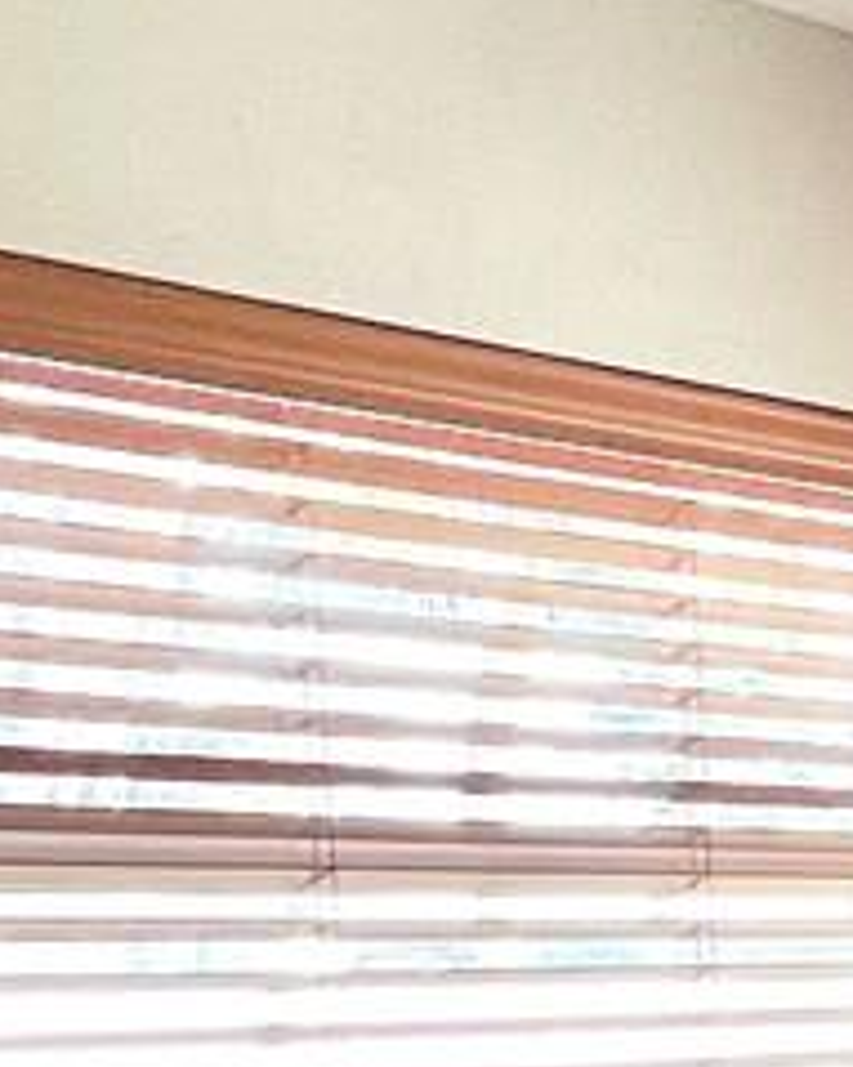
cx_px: 2412
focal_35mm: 85
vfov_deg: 21.5
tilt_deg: -4.1
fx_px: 2684
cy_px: 1134
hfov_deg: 11.8
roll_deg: +1.1
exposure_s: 1/120
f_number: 1.8
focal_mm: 1.57
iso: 100
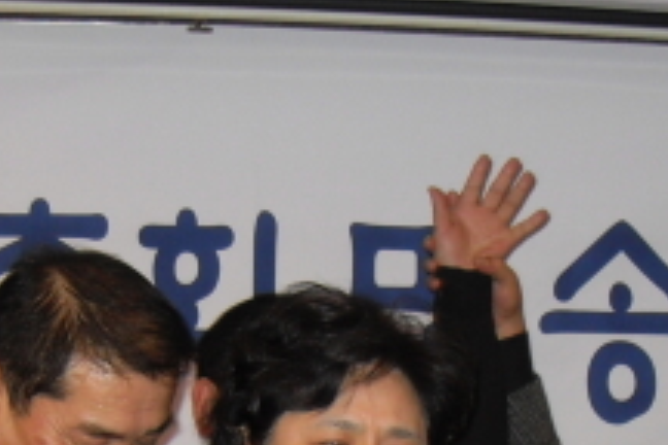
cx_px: 414
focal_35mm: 103
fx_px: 1911
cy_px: 635
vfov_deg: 12.7
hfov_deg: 19.8
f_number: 2.8
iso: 100
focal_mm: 6.3
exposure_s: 1/45
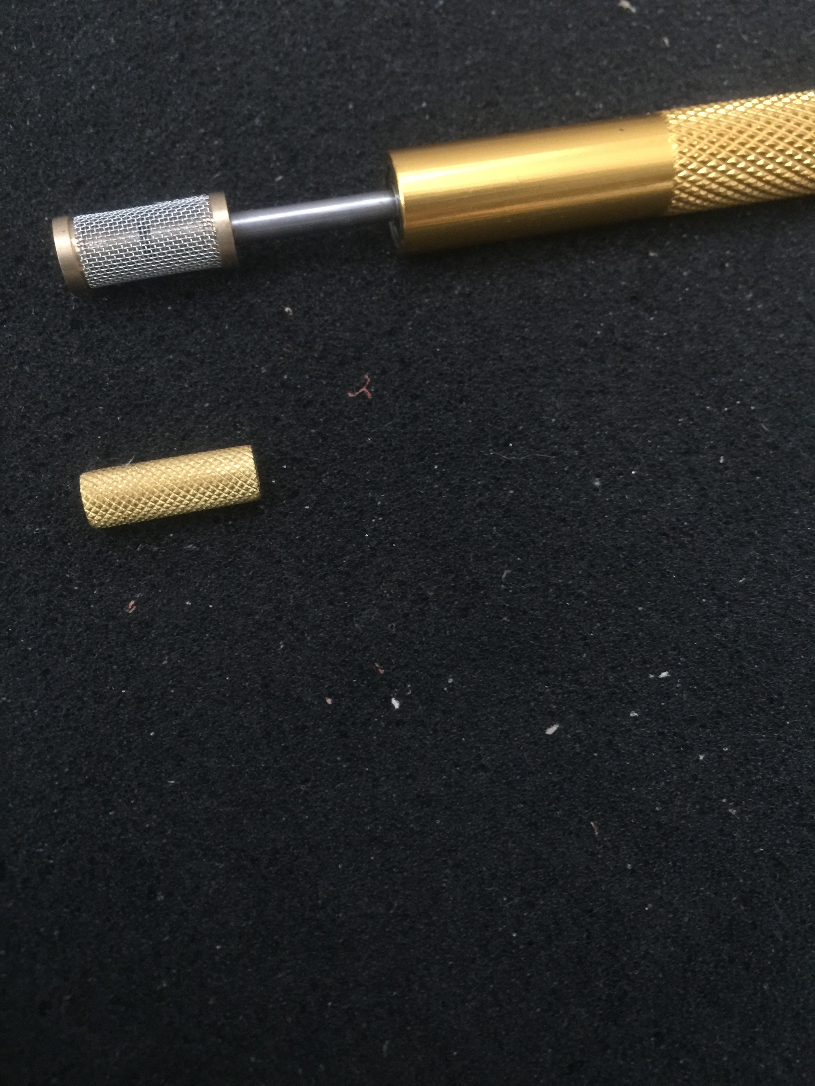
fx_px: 910
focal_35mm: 29
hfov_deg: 48.2
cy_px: 543
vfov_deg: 61.7
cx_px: 408
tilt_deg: -71.1
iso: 125
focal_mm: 4.15
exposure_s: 1/10
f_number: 2.2
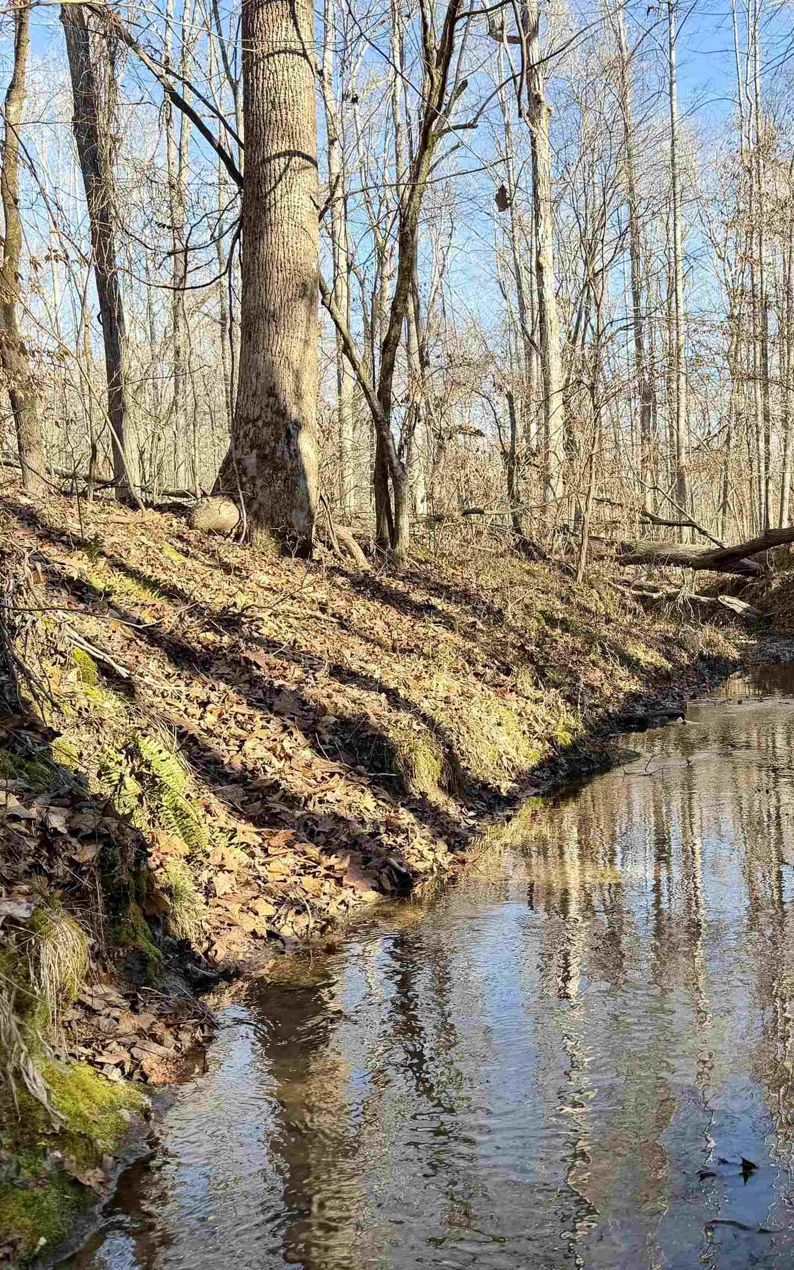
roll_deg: +1.4
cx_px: 666
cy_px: 636
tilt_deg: -0.8
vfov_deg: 56.7
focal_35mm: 34
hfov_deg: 35.7
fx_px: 1177
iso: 80
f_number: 1.78
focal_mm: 6.76
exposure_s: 1/750
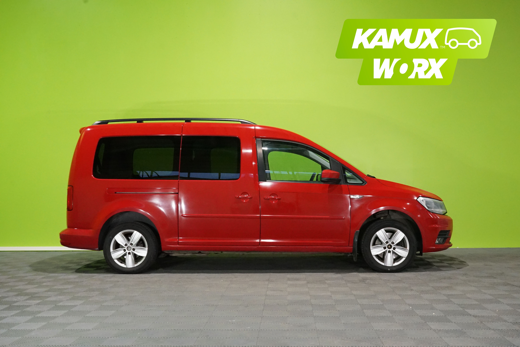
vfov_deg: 35.9
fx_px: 534
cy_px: 174
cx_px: 260
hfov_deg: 51.9
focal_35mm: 37
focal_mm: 37
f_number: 8
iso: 6400
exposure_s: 1/125
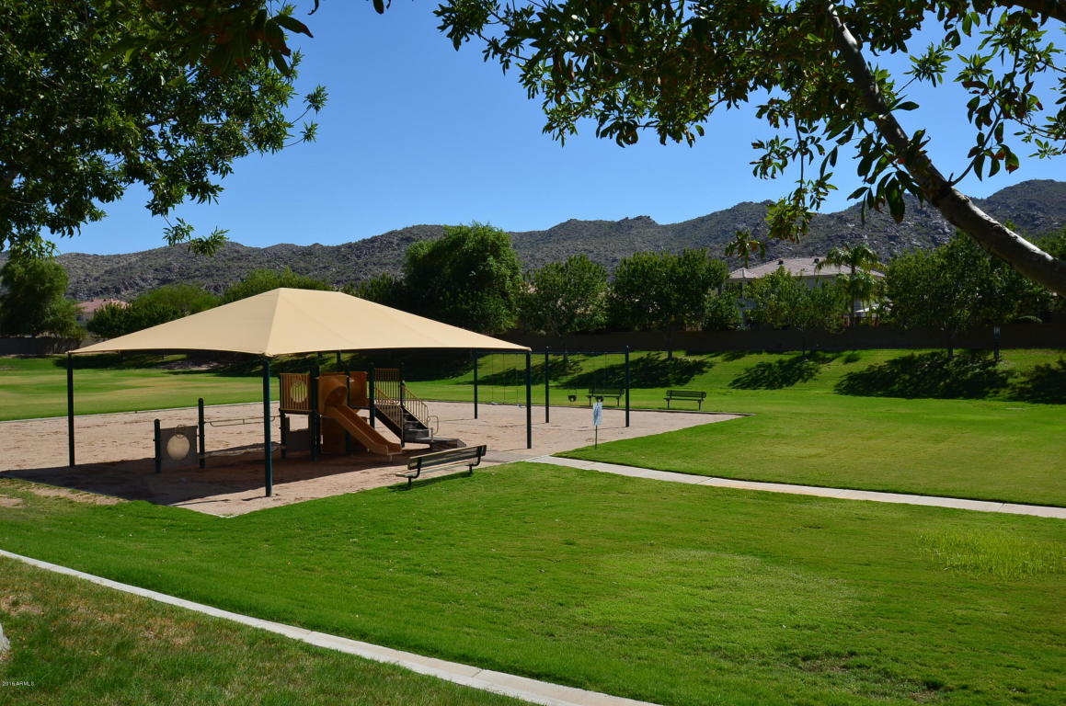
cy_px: 353
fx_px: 842
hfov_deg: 64.7
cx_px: 533
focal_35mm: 28
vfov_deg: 45.5
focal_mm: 19
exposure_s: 1/400
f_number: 11
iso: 200
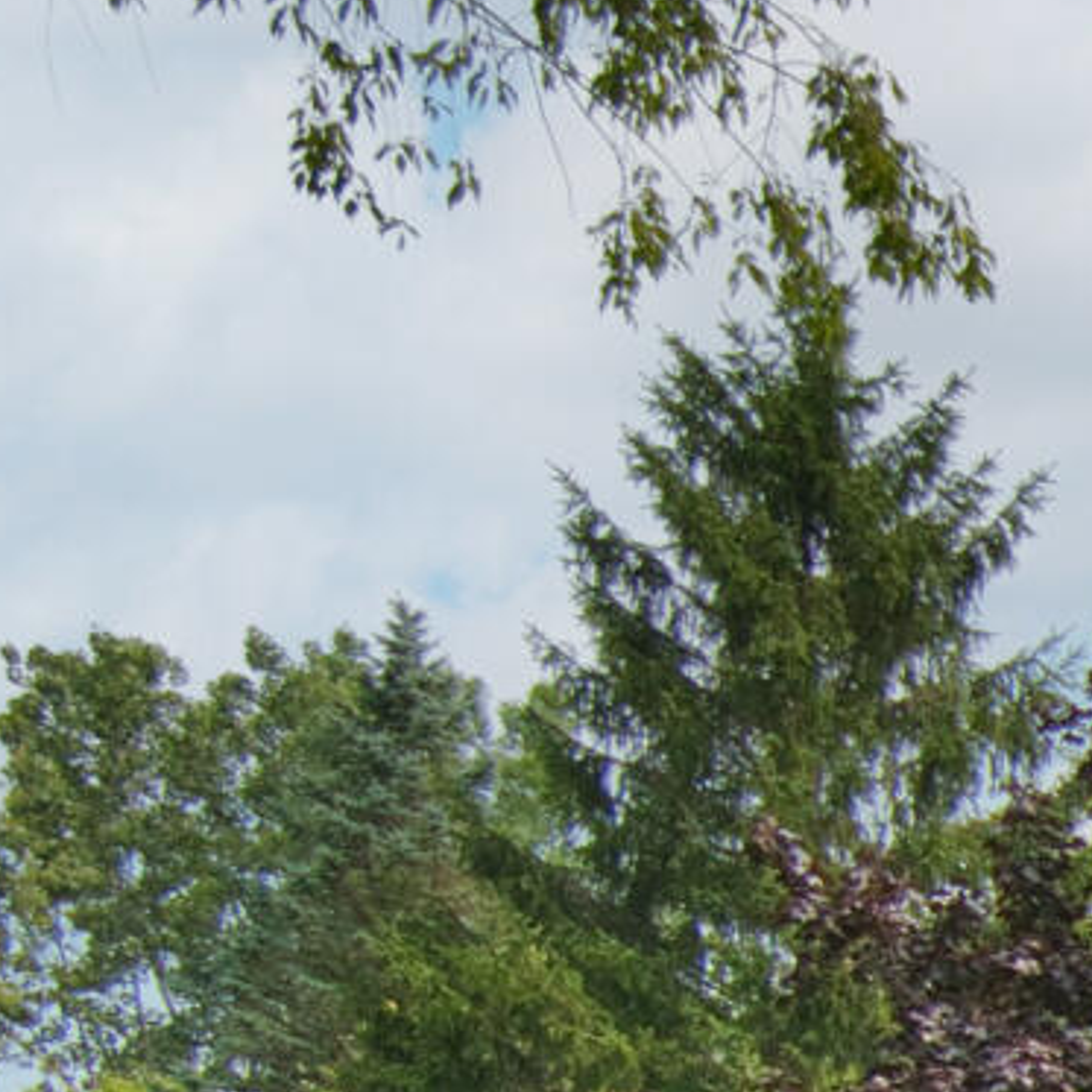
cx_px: 3156
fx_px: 7317
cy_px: 1991
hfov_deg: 7.6
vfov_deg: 8.2
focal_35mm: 205
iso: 200
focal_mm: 20
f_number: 10
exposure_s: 1/400
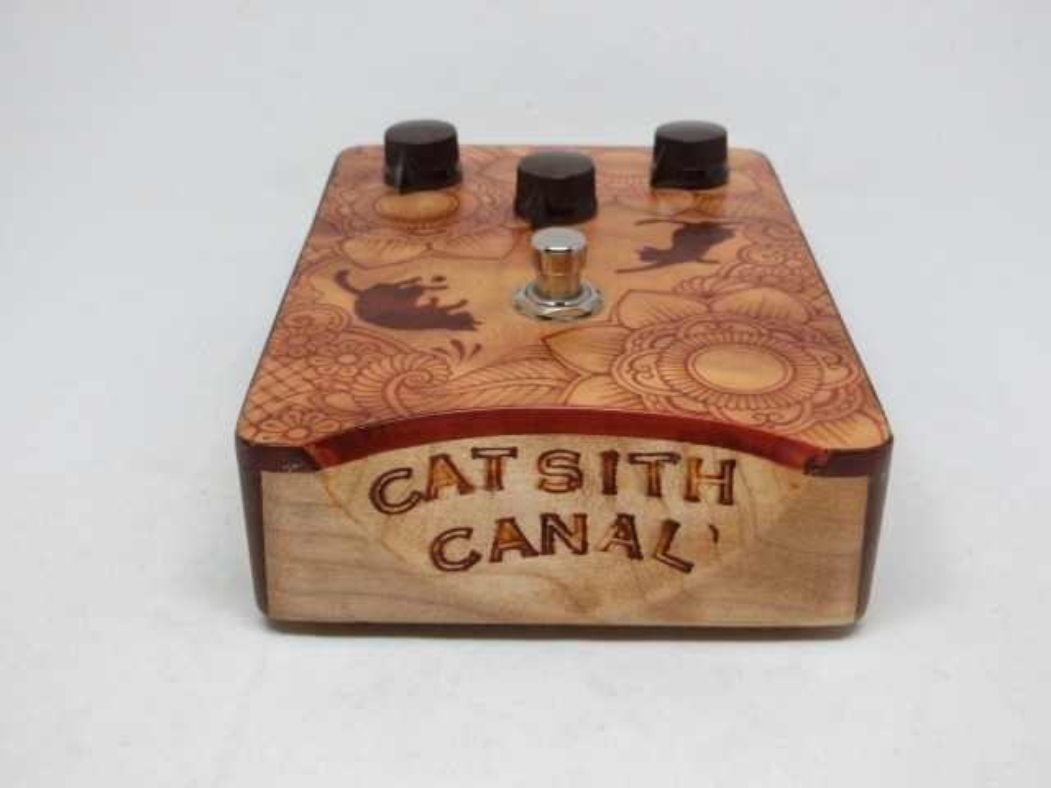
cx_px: 526
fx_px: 1366
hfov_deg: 42.1
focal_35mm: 45
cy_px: 394
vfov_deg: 32.2
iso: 160
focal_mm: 8
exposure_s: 1/125
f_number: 4.4
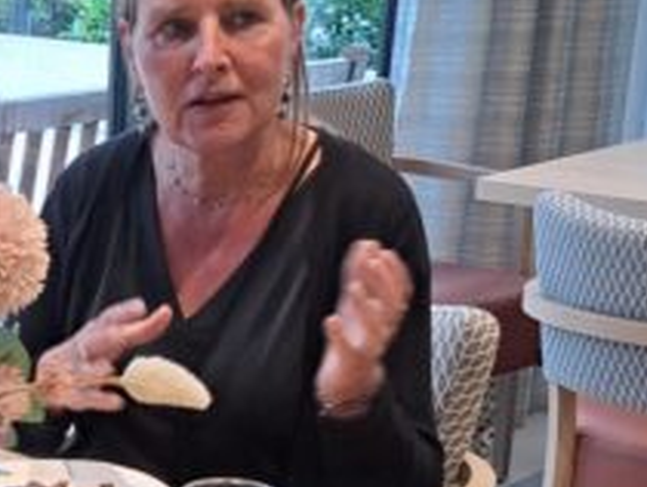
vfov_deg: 14.4
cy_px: 629
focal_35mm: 99
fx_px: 1853
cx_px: -72
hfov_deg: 19.0
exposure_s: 1/50
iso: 80
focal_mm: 5.23
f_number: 1.8
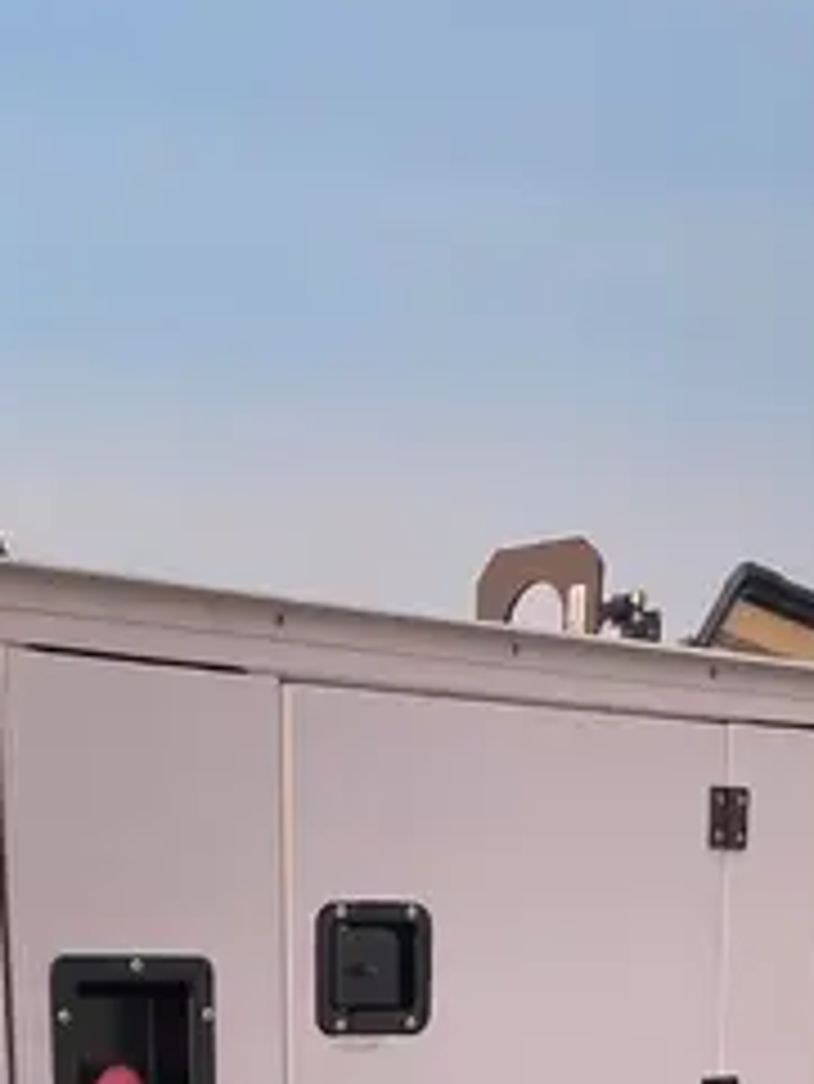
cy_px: 1604
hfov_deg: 18.7
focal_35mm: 79
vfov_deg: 21.1
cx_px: 319
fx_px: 2475
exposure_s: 1/60
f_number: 1.6
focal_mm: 4.2
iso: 400
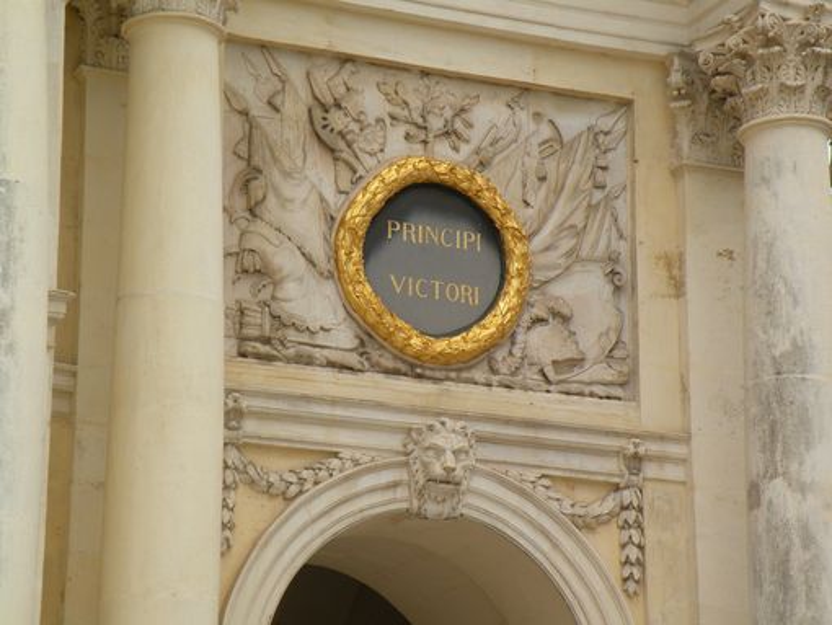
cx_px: 416
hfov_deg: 16.5
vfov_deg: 12.5
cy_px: 312
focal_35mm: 119
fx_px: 2862
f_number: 5.6
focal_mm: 21
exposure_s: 1/171
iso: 64
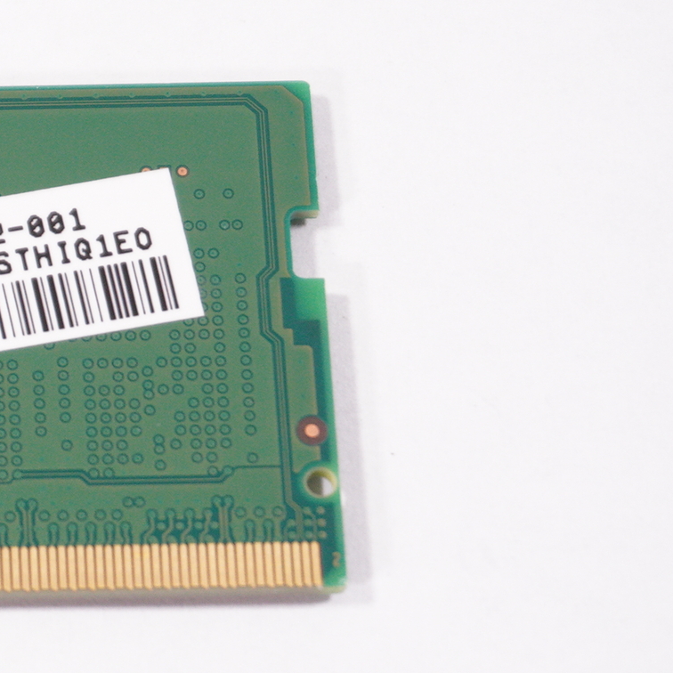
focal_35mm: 177
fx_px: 3893
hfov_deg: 9.6
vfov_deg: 9.9
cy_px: 345
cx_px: -289
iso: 1000
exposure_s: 1/200
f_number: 5.6
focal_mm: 42
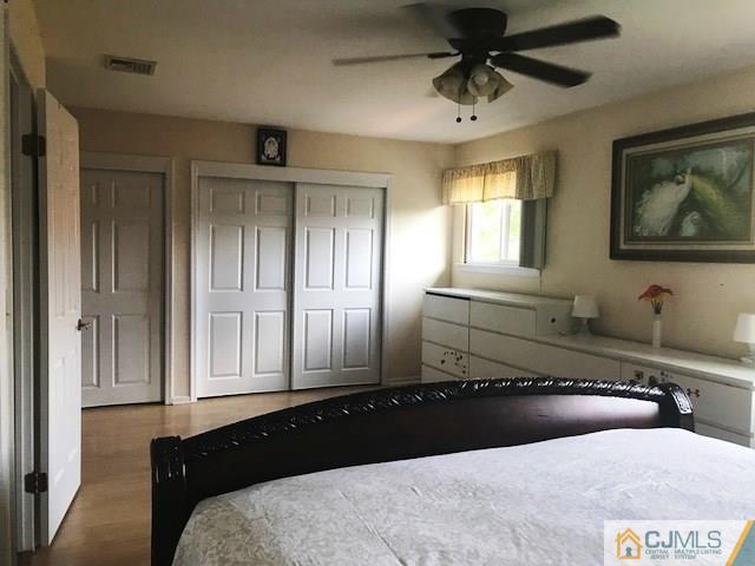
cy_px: 283
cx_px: 378
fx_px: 611
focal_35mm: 28
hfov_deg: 63.4
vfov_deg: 49.7
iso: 32
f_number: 1.8
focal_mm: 3.99
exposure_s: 1/30
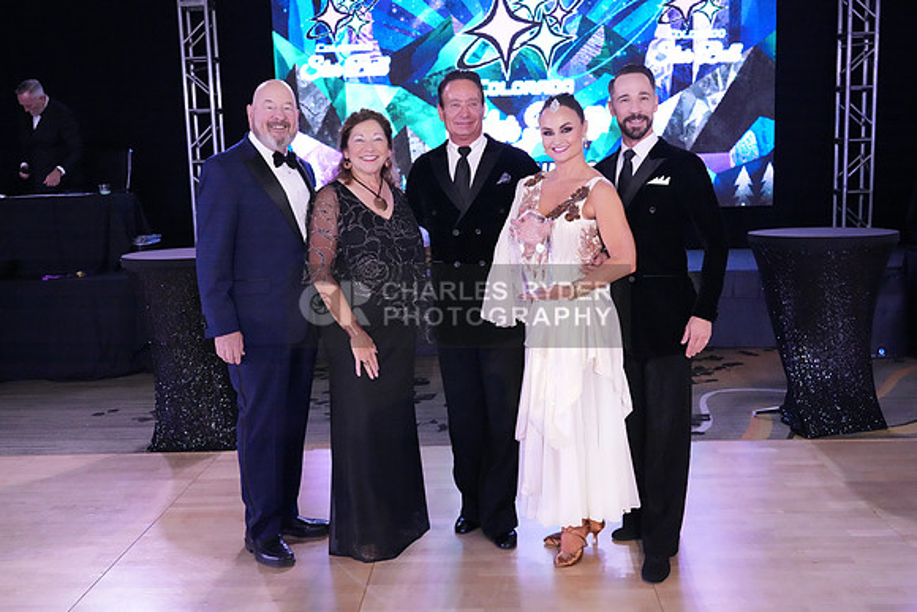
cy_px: 306
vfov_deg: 36.9
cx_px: 458
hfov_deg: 53.1
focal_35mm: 36
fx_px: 917
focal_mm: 36
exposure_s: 1/400
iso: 12800
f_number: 5.6
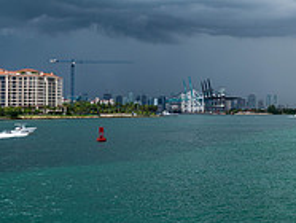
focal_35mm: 73
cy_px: 92
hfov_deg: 25.7
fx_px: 625
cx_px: 271
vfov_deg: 20.2
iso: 100
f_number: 11
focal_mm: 24
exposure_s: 1/100
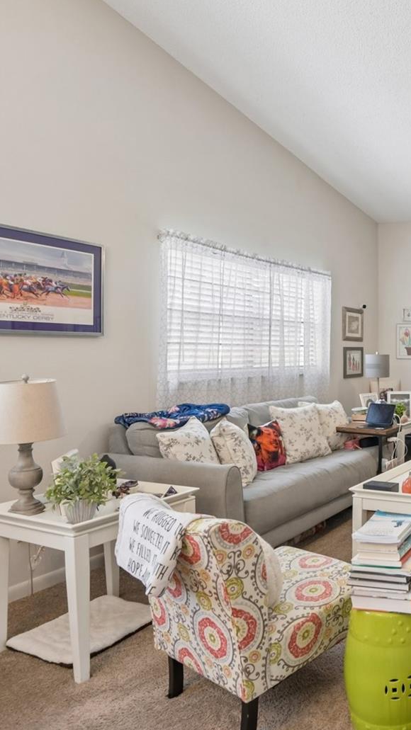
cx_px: 454
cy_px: 365
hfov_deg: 37.2
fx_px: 504
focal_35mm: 26
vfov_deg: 71.9
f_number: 8
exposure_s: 1/10
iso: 400
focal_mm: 16
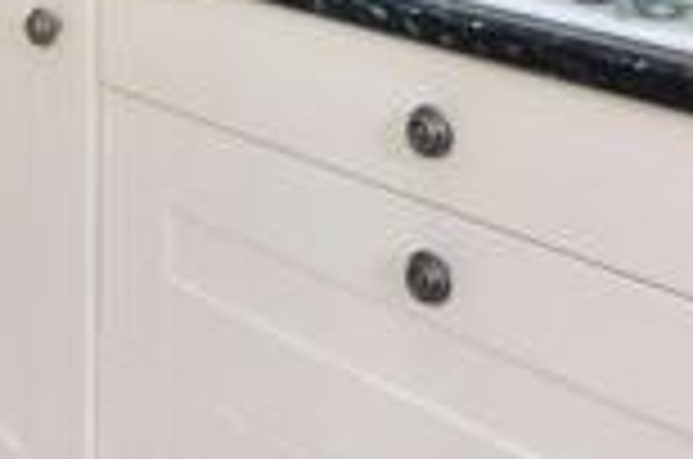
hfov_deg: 30.1
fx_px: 1229
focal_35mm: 64
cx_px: 63
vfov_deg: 17.2
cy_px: -376
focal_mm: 10
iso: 400
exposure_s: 1/15
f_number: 7.1
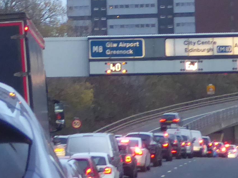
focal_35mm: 424
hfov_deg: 4.6
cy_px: -1
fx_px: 2916
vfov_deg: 3.5
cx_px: -96
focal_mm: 15
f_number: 4.8
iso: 400
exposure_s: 1/20
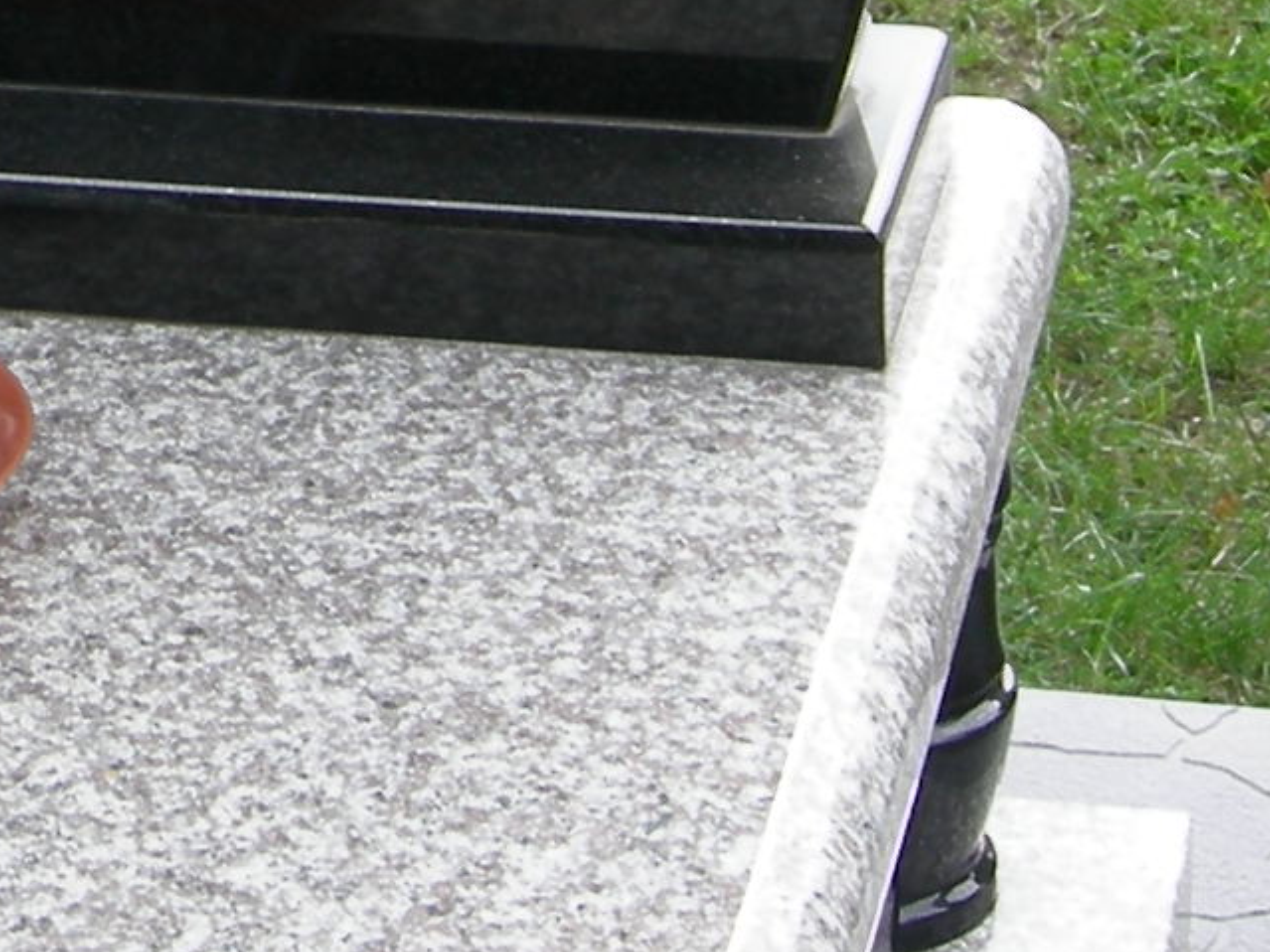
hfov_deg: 12.9
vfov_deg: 9.6
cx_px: -558
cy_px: -843
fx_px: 5355
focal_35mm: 146
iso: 64
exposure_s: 1/106
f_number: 3.8
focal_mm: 7.5
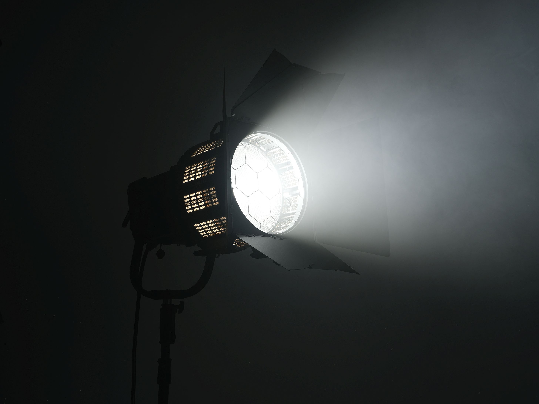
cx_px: 270
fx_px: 701
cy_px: 202
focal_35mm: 45
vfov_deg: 32.2
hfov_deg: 42.1
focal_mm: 56.3
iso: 800
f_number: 11
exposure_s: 1/100
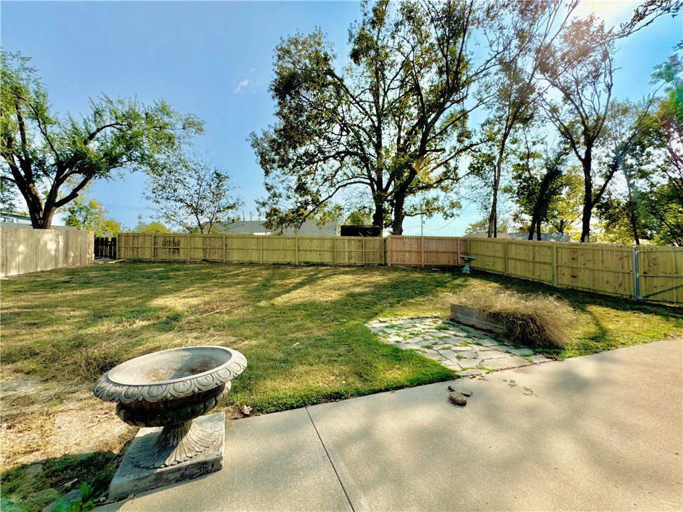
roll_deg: +0.8
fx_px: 276
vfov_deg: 85.7
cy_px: 256
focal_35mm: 14
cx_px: 342
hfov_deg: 102.1
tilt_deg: +0.6
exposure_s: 1/3106
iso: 50
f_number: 2.2
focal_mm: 2.22
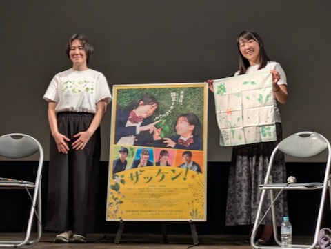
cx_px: 166
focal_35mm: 51
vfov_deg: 28.6
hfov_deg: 37.5
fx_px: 488
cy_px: 124
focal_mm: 5.43
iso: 204
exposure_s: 1/120
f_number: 1.89
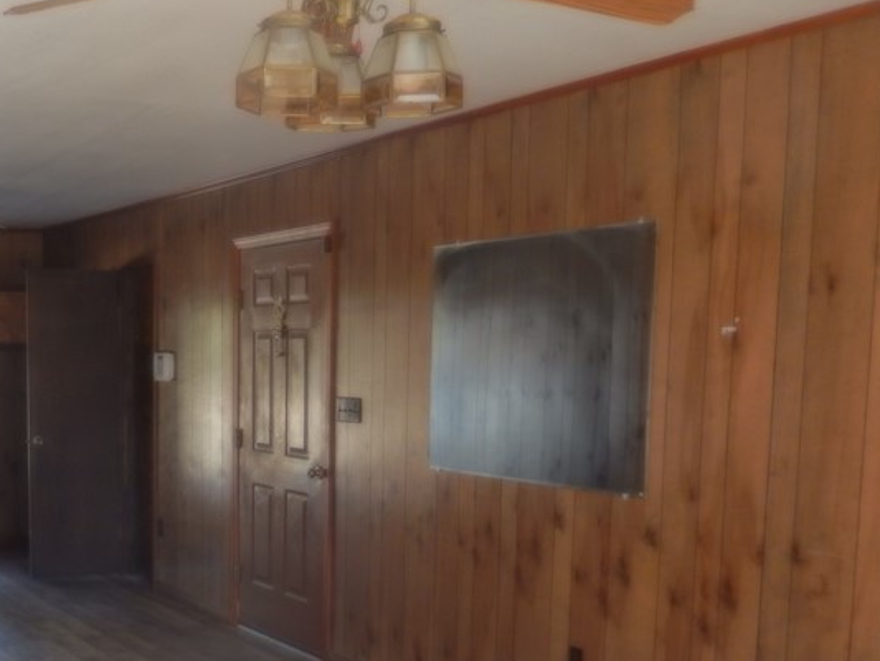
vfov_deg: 29.7
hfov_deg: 37.9
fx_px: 1221
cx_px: 149
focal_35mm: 48
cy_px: 504
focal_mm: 4.5
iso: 200
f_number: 3.4
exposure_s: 1/30
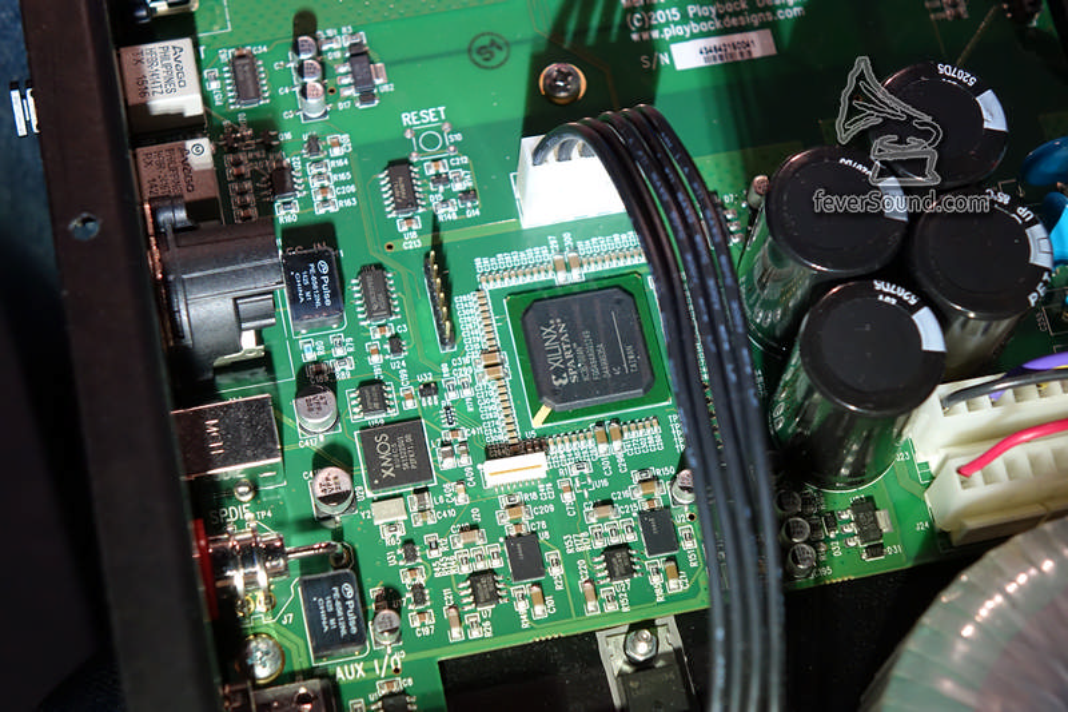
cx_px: 534
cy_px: 356
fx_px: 2254
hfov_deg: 26.7
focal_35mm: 76
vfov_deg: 17.9
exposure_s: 1/60
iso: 1000
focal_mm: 28.02
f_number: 4
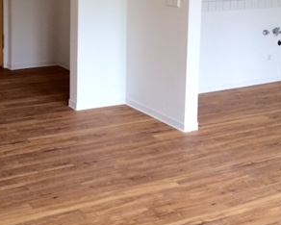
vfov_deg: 23.8
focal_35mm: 62
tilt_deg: -6.9
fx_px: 516
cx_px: 69
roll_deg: +0.7
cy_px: 15
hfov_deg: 30.0
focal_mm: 4.15
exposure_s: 1/33
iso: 40
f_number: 2.2
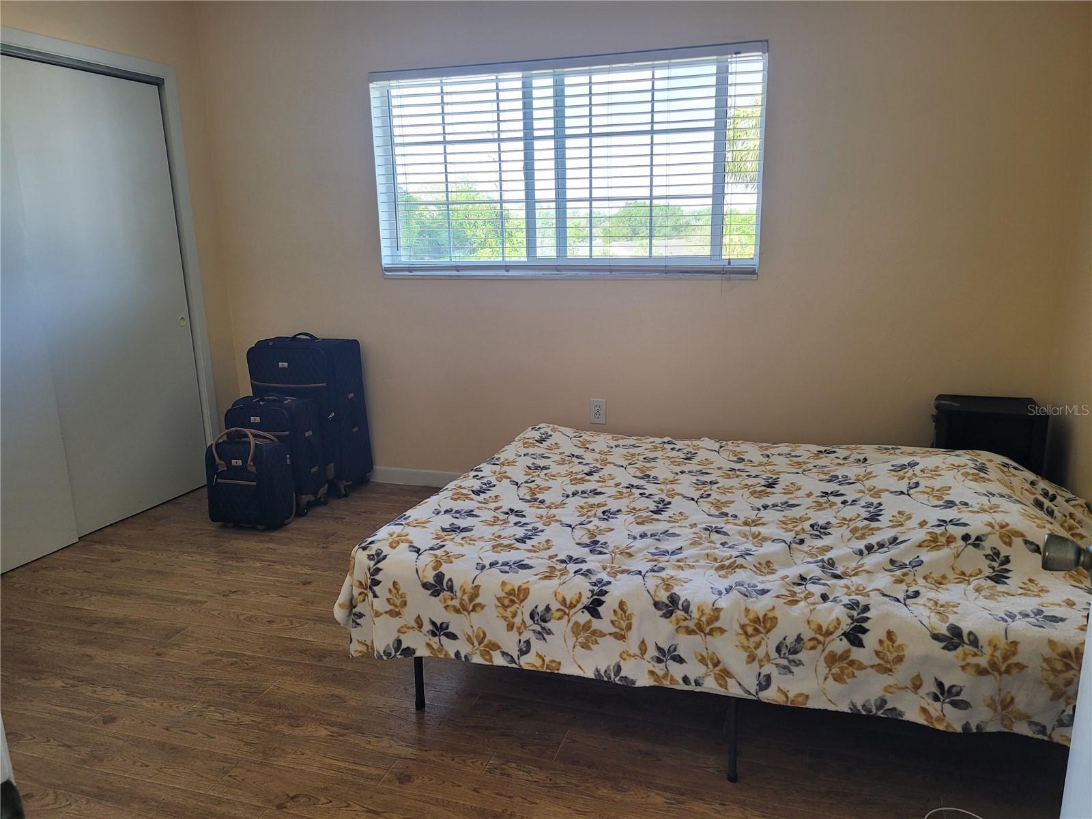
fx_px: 820
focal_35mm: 26
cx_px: 546
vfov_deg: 53.1
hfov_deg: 67.3
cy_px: 410
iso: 100
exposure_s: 1/120
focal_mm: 5.4
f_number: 1.8
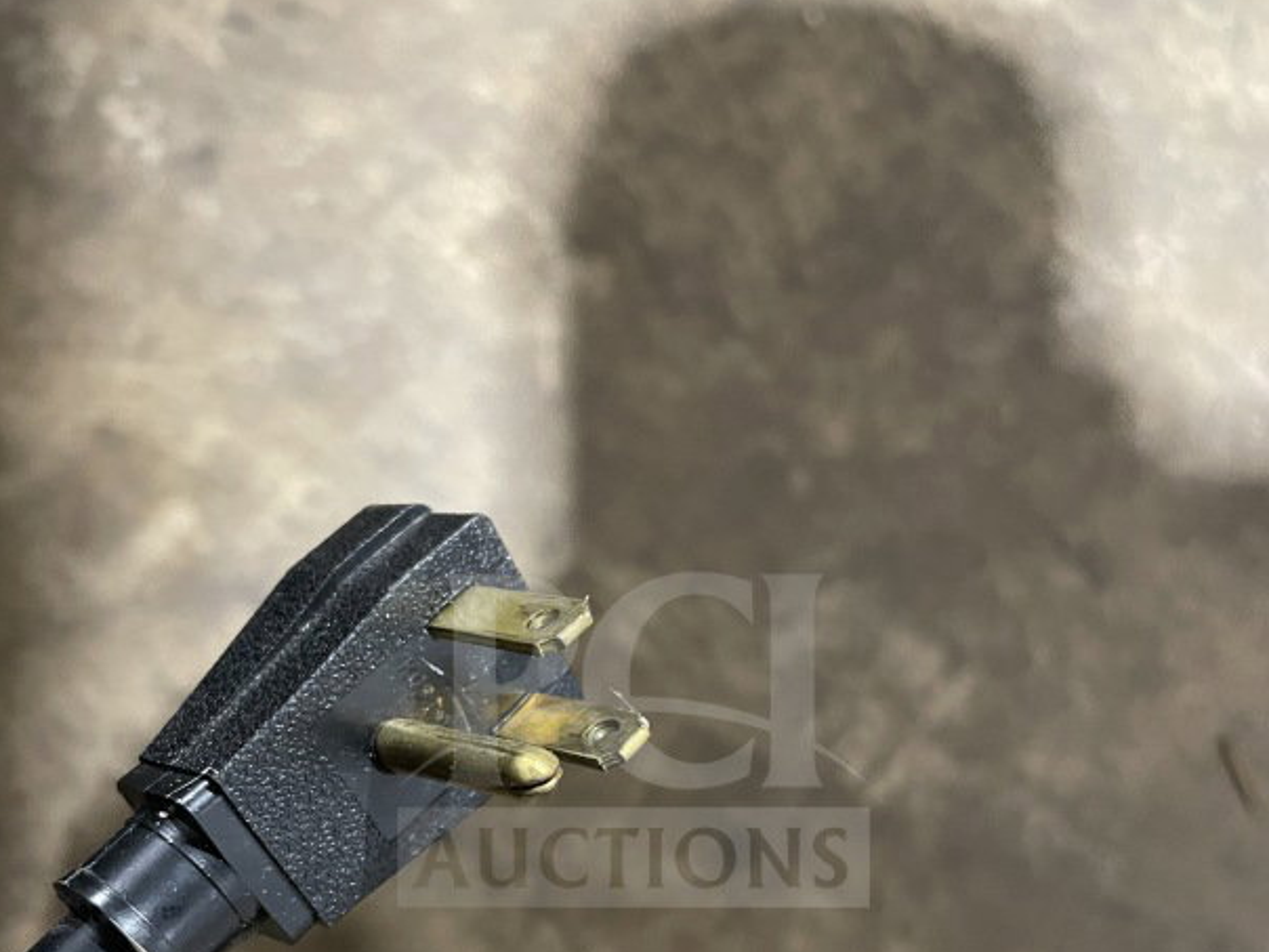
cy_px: 741
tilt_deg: -75.2
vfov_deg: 39.3
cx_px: 632
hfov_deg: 52.6
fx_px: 1283
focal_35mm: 35
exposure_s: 1/39
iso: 640
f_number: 1.6
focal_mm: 4.2
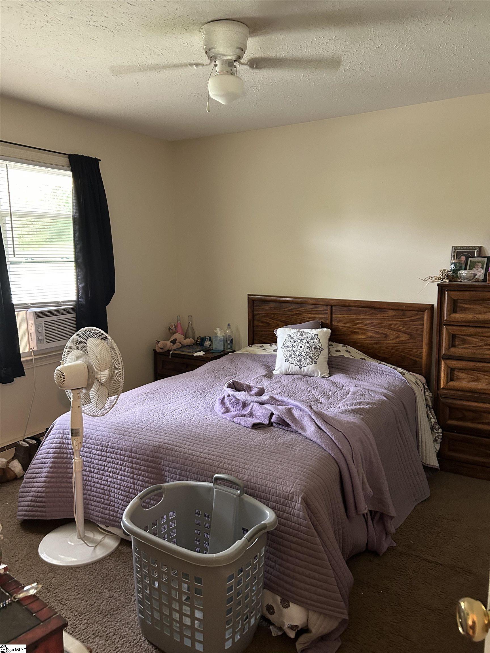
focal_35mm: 26
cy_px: 326
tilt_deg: -10.1
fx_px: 491
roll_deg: +0.6
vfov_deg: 67.3
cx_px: 245
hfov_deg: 53.1
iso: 400
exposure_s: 1/60
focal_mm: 5.7
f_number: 1.5
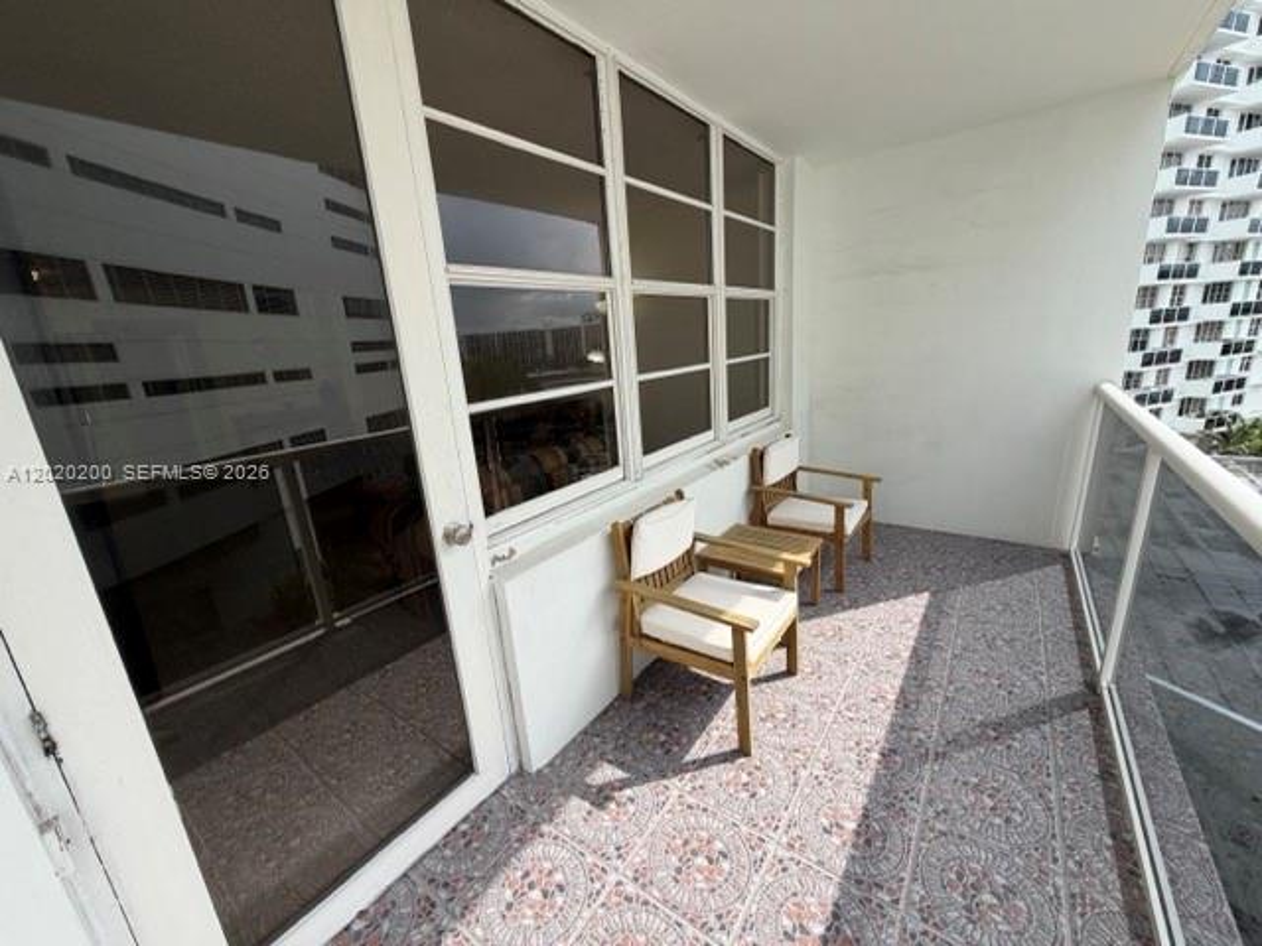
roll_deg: +4.6
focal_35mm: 14
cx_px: 631
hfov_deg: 102.1
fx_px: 510
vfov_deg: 85.7
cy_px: 473
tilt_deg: -14.2
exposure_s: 1/686
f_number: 2.2
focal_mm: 2.22
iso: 40
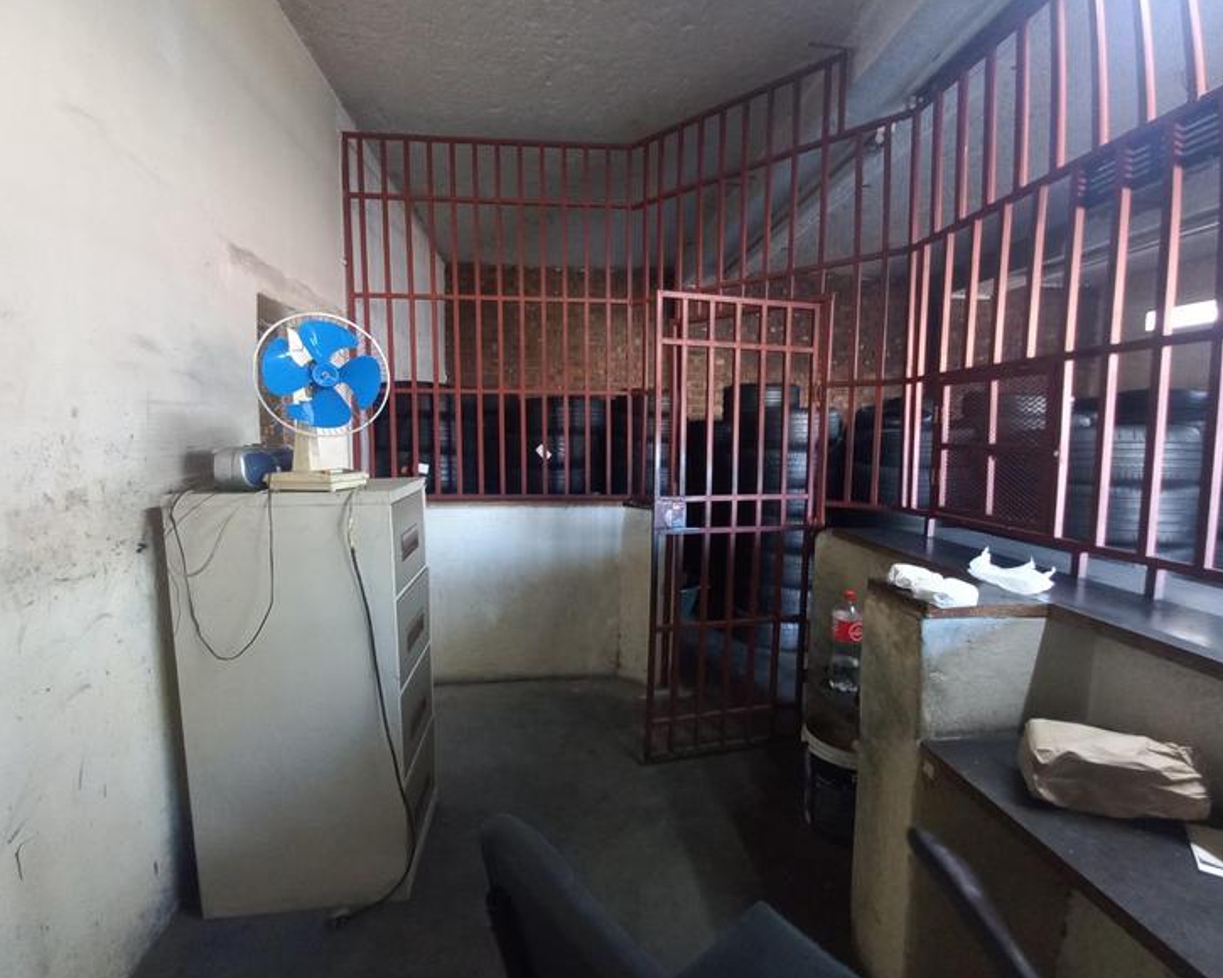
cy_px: 487
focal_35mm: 14
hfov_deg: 100.7
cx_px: 592
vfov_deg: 88.0
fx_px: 507
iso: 250
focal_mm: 1.42
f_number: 2.2
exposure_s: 1/14.3
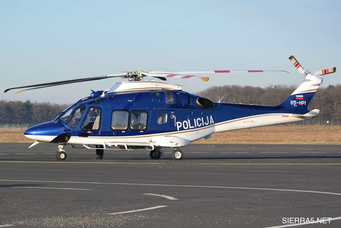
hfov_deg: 13.0
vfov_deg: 8.7
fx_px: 1493
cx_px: 170
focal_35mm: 158
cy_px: 114
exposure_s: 1/250
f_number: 7.1
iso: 100
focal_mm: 105
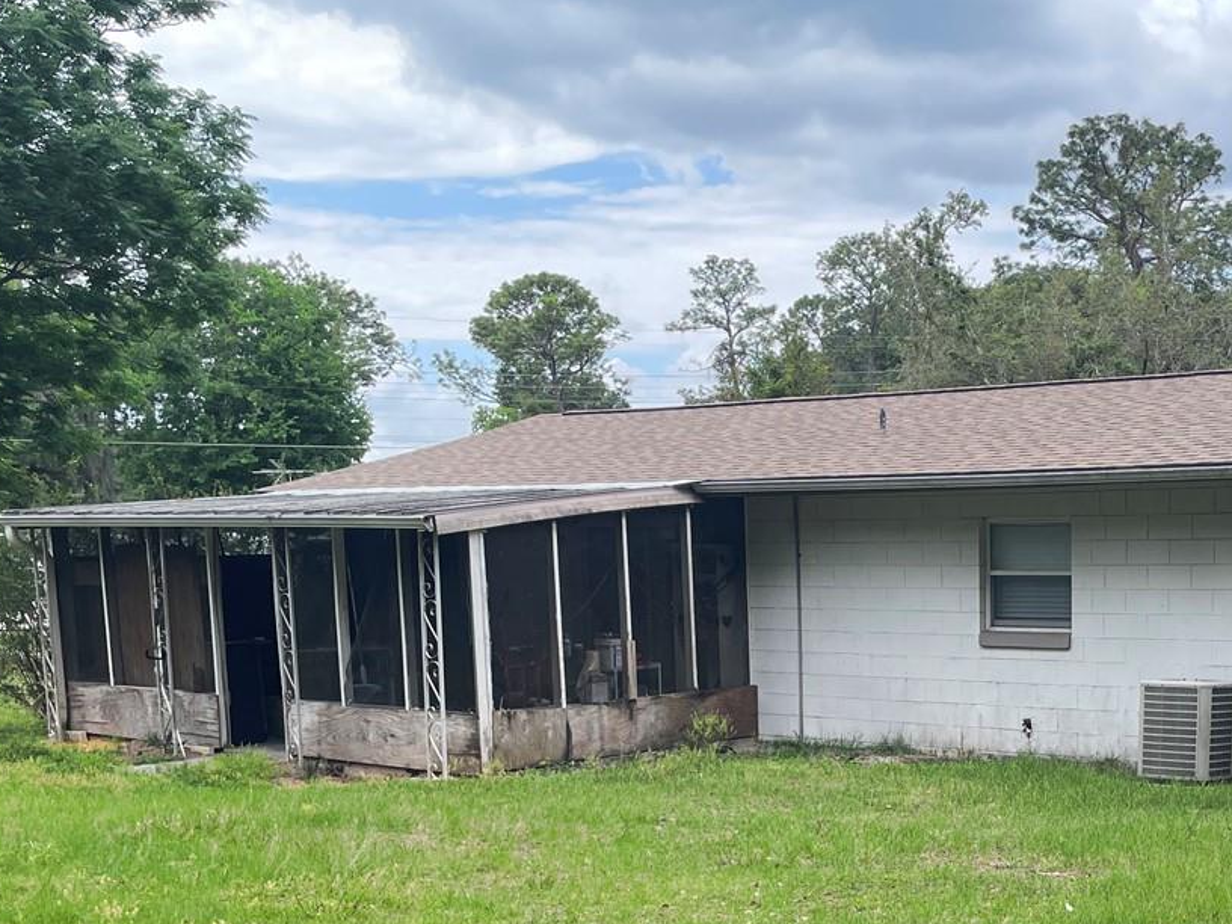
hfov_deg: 35.8
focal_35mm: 51
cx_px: 1040
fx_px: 1815
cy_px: 853
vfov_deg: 27.4
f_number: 1.6
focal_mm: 4.2
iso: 32
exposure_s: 1/1233
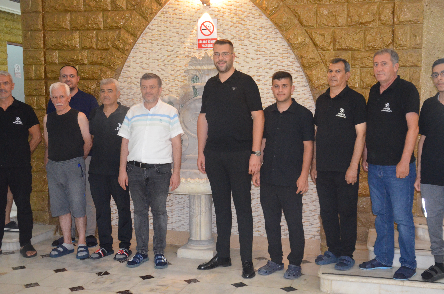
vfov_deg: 28.5
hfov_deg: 42.0
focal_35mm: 47
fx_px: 578
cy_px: 143
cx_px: 237
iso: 3200
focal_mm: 28
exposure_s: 1/60
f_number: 4
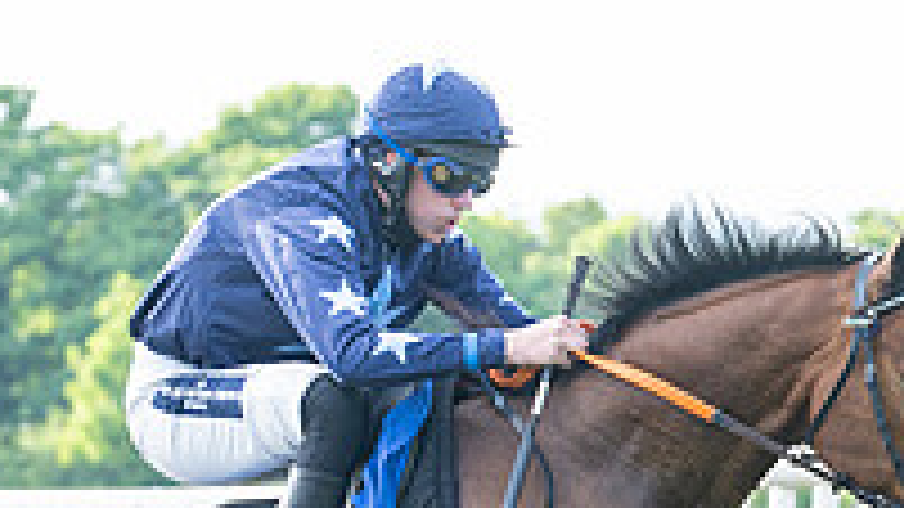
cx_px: 409
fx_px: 9395
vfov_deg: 3.1
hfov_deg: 5.5
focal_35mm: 392
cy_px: 728
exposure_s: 1/800
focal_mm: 77
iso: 400
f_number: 4
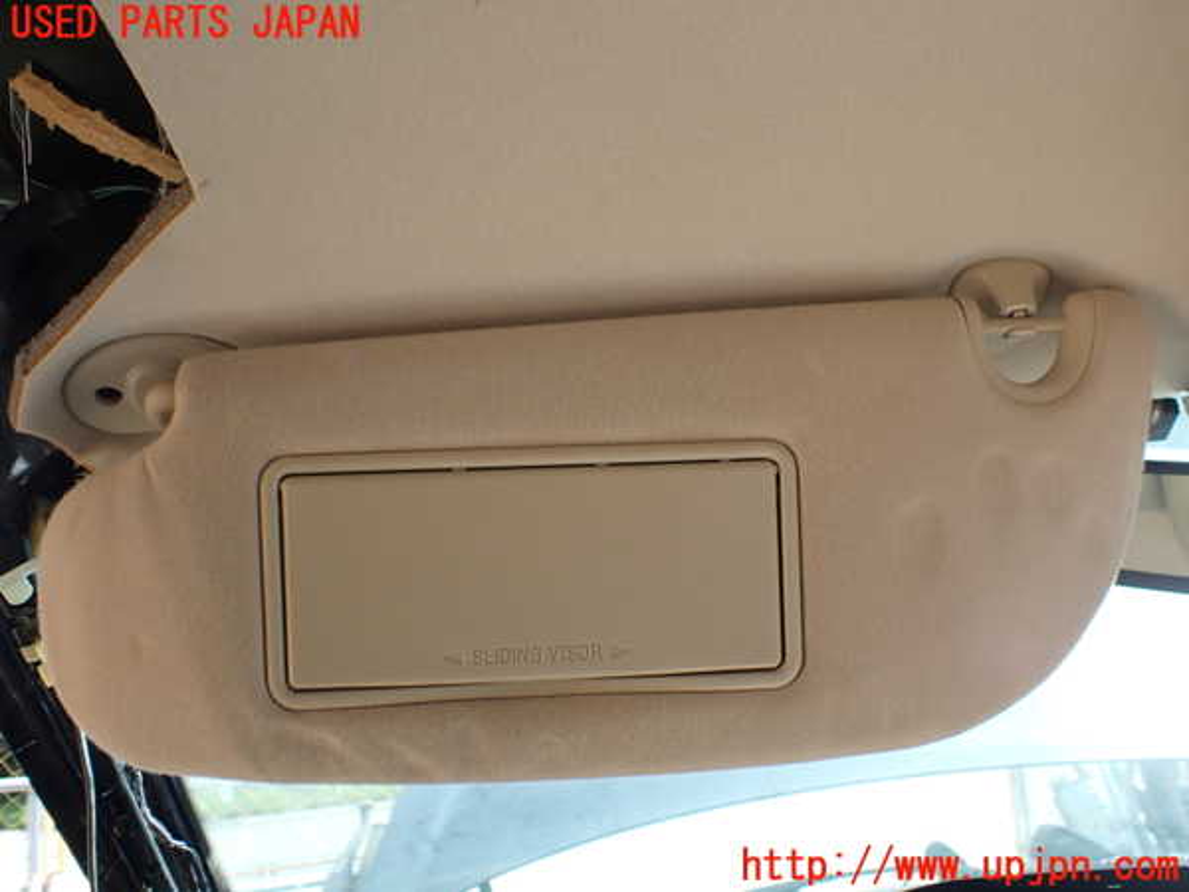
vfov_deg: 46.8
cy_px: 446
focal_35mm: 30
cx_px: 594
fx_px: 1030
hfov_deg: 60.0
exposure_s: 1/200
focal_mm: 5.4
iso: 100
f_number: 2.3
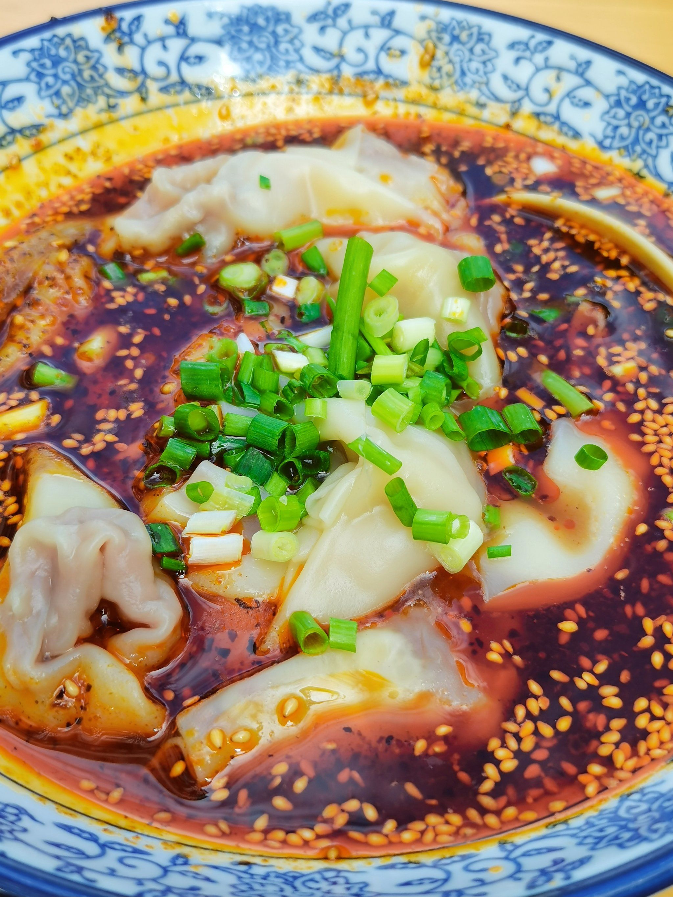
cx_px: 336
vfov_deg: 47.9
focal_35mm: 39
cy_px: 448
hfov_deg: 36.8
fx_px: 1011
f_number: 1.8
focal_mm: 5.58
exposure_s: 1/217
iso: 50
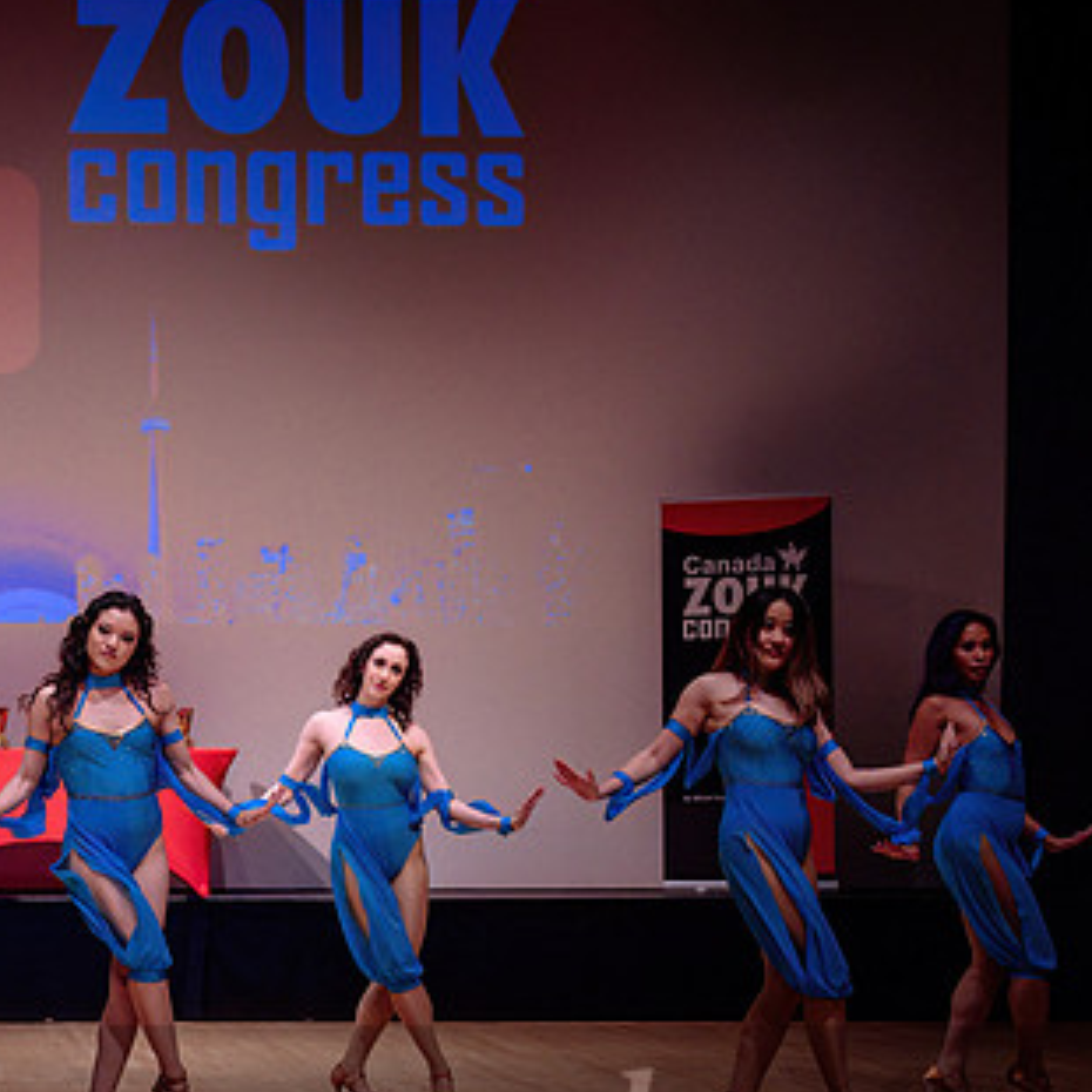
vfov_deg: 25.1
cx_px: -34
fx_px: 2427
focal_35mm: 68
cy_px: 789
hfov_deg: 24.1
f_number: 2.8
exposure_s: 1/640
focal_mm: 36
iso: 1600
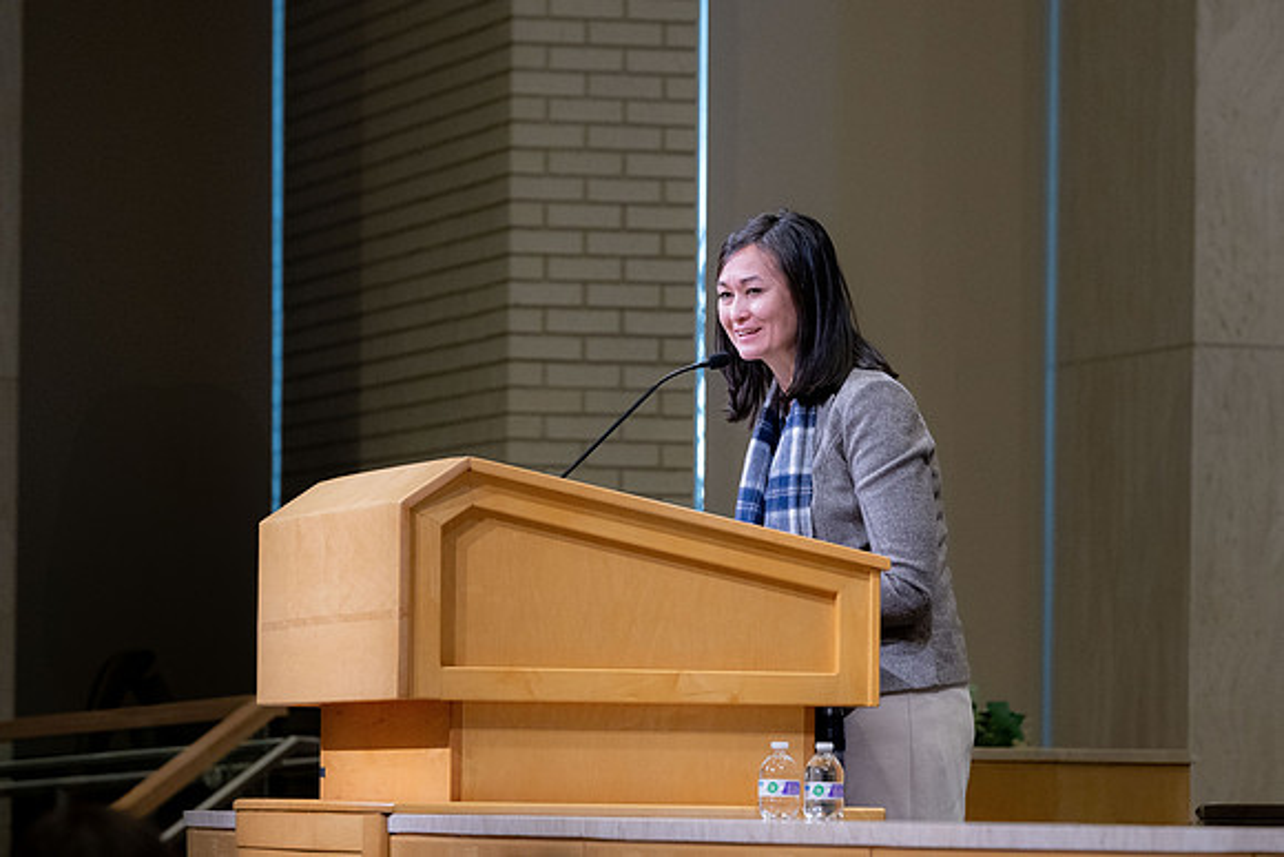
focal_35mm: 229
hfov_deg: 9.0
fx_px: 8170
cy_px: 409
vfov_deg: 6.0
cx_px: 744
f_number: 5.6
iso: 3200
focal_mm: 180
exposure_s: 1/200
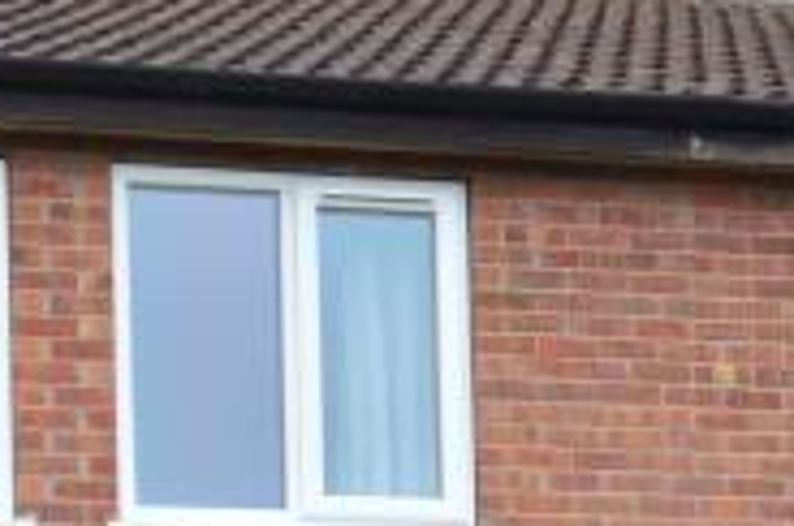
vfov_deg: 10.5
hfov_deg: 16.8
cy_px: 1115
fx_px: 2576
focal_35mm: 117
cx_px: -134
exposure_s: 1/200
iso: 400
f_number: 7.1
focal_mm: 14
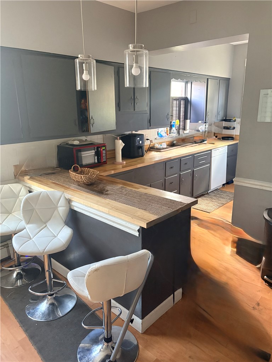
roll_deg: -0.8
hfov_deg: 53.1
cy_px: 181
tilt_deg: -13.6
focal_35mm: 26
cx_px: 136
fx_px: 272
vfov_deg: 67.3
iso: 640
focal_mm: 5.96
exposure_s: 1/40
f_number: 1.6
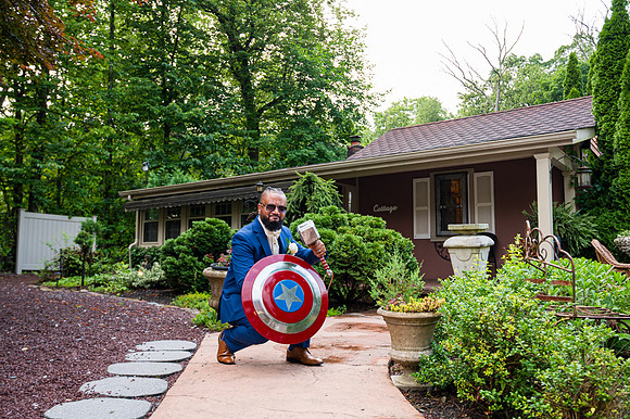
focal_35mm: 30
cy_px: 207
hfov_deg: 61.9
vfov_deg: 43.5
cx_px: 316
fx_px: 525
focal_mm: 29.5
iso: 640
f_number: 4
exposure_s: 1/160
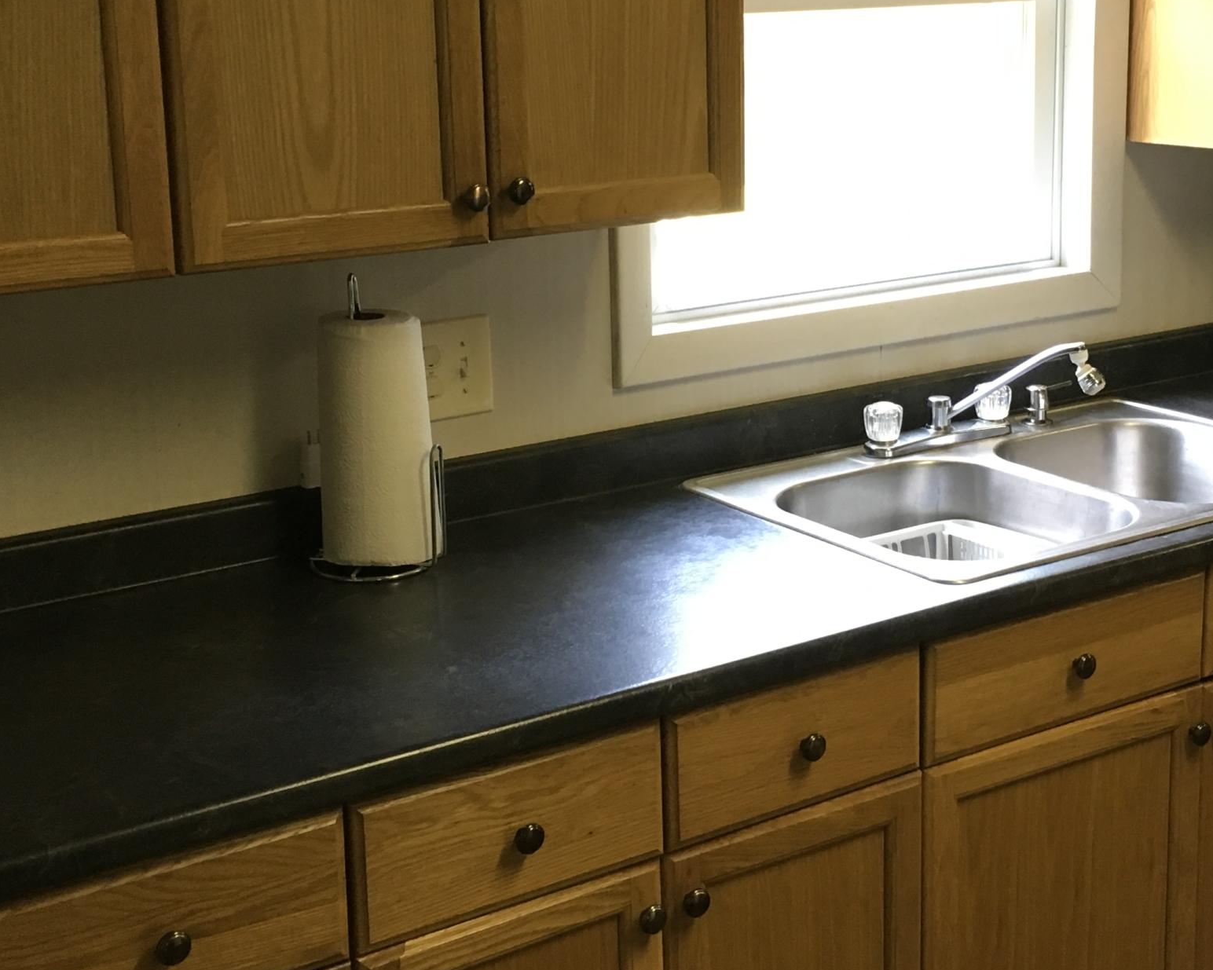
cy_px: 389
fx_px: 1974
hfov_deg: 34.0
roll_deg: +2.0
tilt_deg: -11.8
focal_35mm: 55
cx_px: 724
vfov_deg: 27.5
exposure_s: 1/30
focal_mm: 4.15
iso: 100
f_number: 2.2
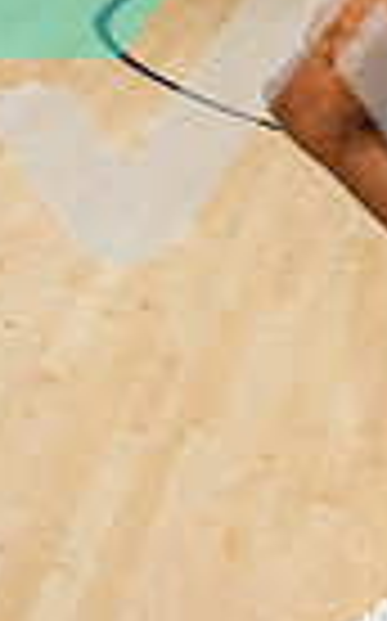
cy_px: -189
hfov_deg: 10.3
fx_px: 2080
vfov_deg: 16.1
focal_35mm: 123
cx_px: 572
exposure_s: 1/250
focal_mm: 37
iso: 640
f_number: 7.1
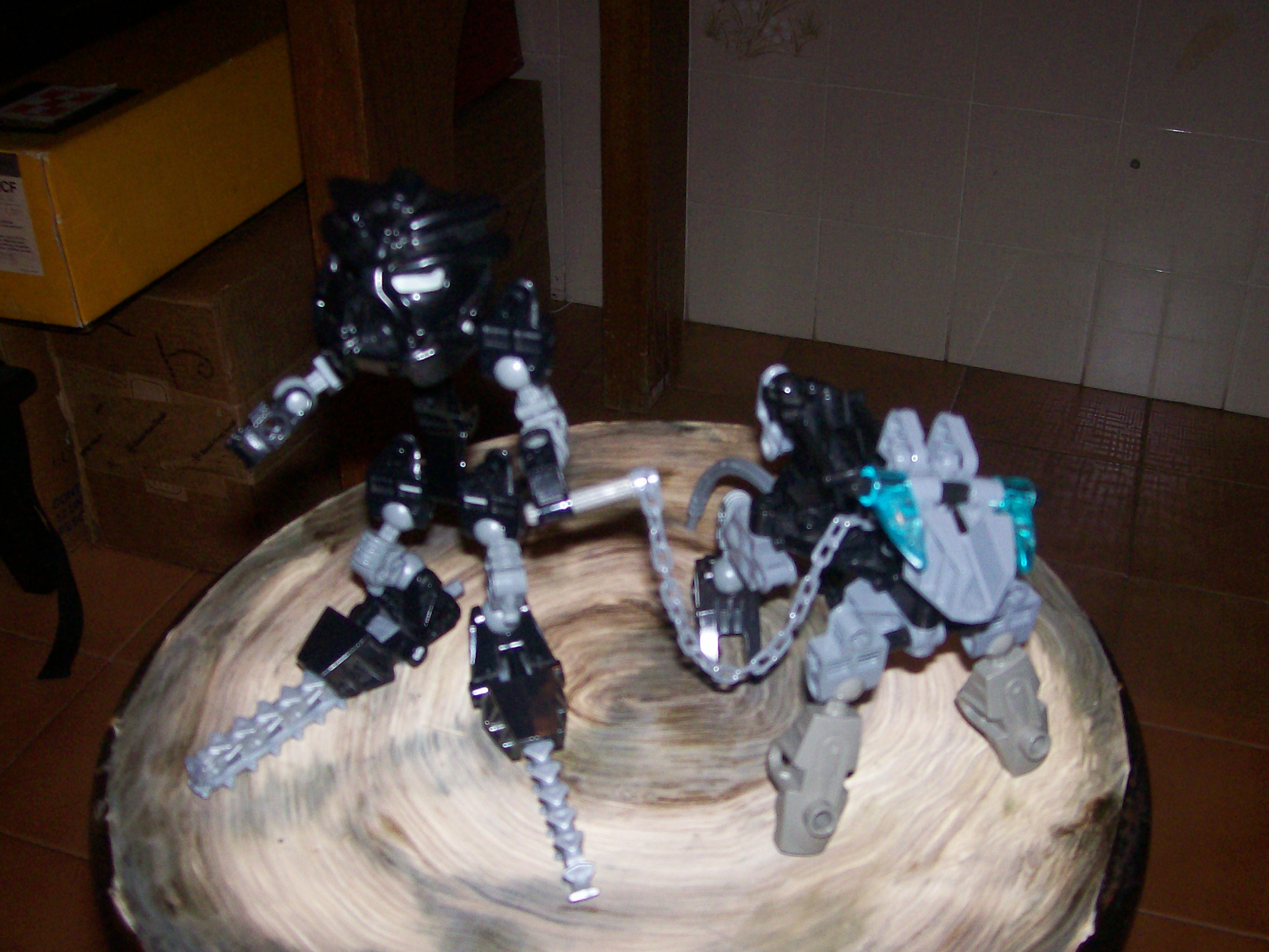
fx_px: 1466
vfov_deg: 35.9
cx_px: 647
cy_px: 520
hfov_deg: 46.8
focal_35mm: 40
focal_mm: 6
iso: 140
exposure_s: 1/64
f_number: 2.7
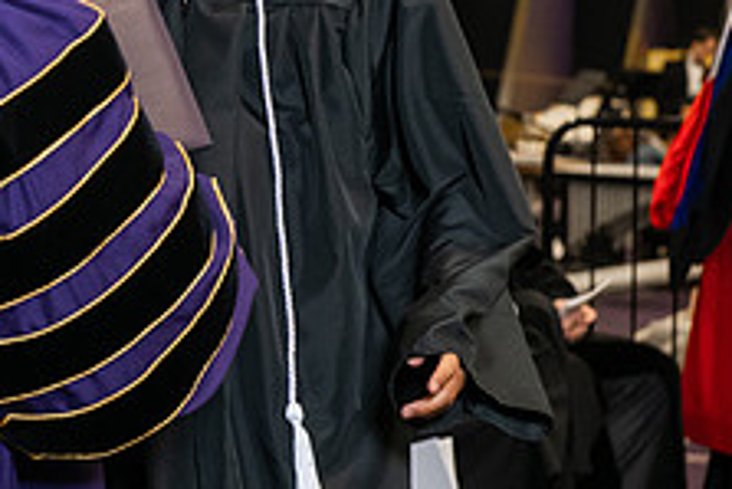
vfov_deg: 7.5
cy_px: -31
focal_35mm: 182
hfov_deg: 11.2
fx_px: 3703
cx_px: -36
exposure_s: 1/200
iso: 2500
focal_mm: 70
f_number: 5
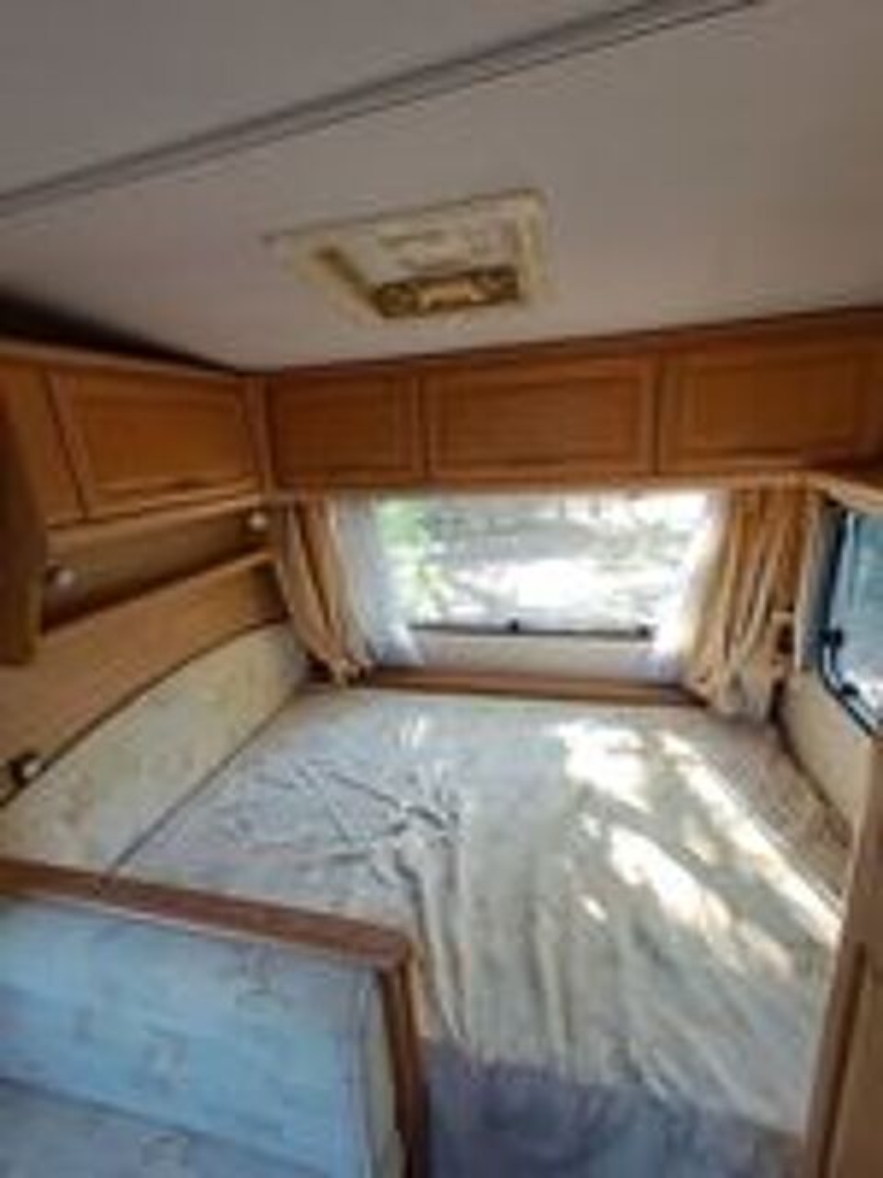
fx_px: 544
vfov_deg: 94.5
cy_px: 589
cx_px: 442
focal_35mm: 16
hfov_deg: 78.1
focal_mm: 1.64
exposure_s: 1/50
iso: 100
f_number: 2.2
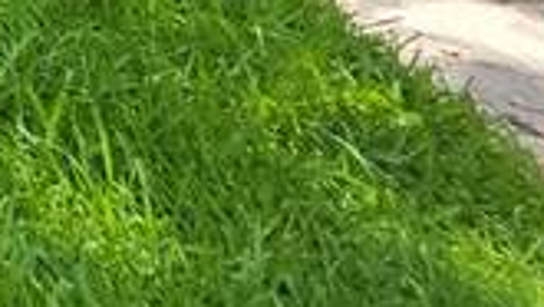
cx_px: -1520
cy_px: -901
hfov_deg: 8.7
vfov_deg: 7.7
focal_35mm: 110
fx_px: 1587
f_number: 1.9
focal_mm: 2.2
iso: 40
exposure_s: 1/390
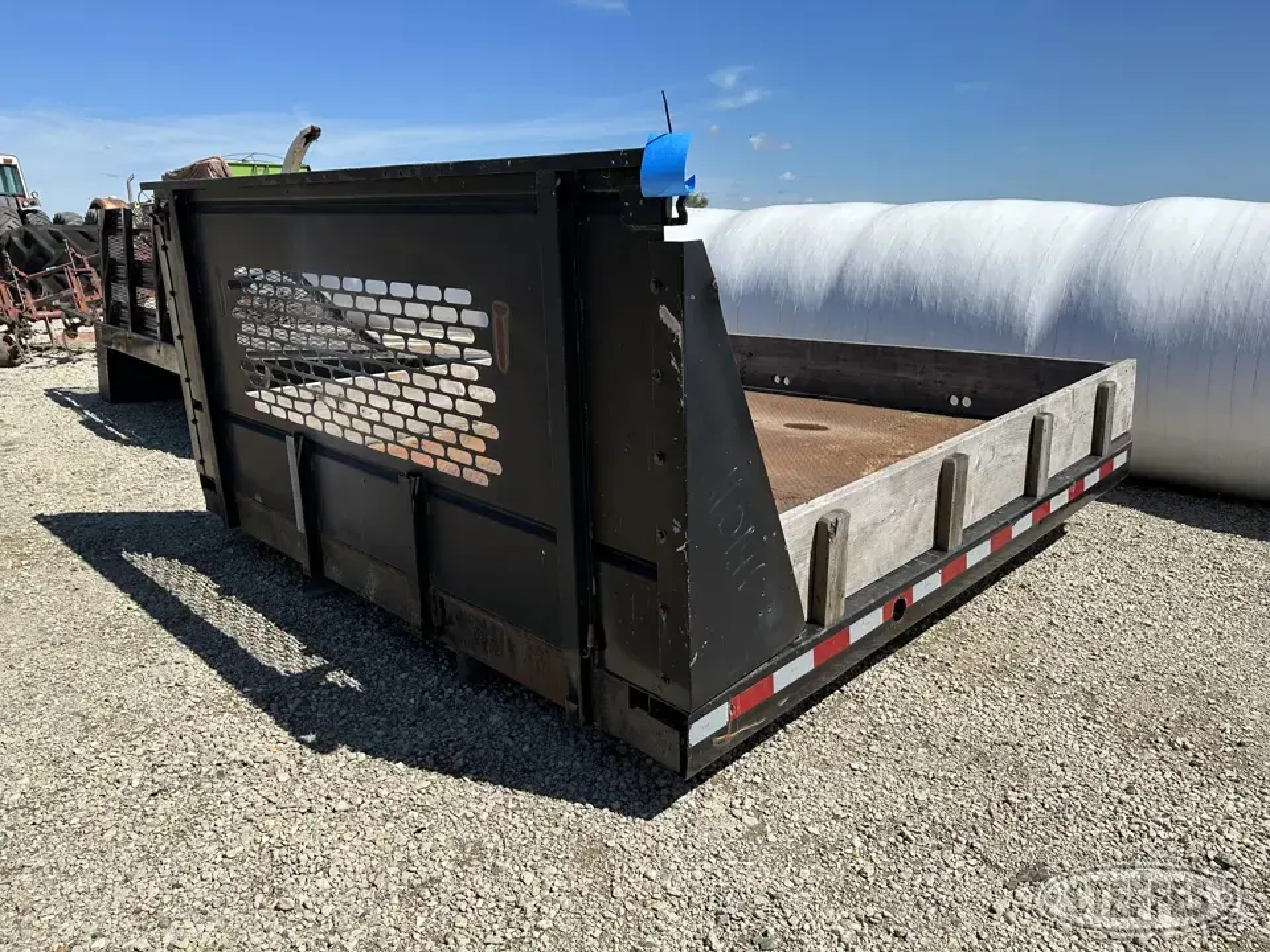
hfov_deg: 71.6
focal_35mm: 24
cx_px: 635
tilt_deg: -15.7
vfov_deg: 56.8
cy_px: 476
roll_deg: +0.4
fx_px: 881
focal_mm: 6.86
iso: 80
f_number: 1.78
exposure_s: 1/4762
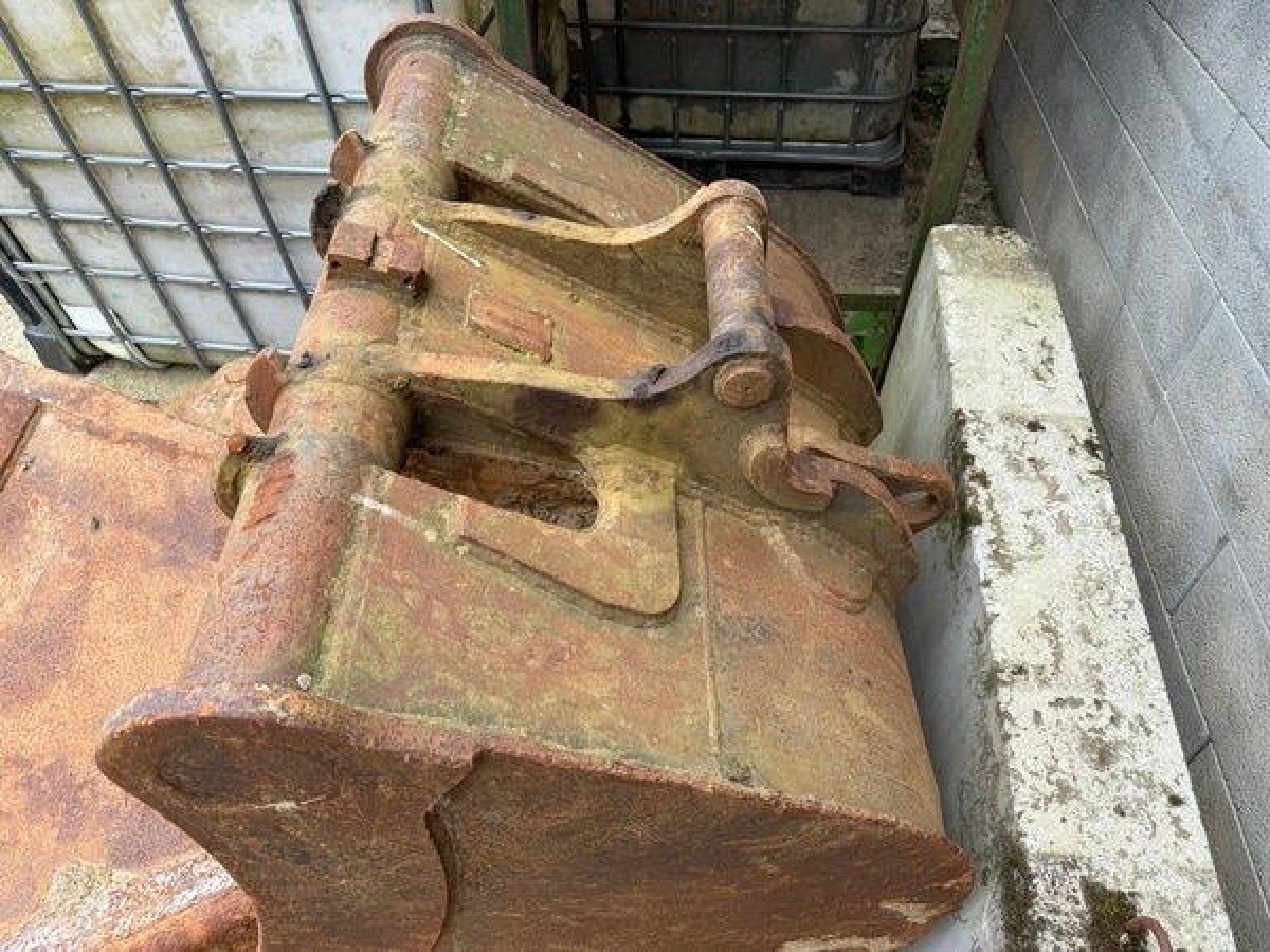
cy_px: 476
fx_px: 881
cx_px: 635
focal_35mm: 24
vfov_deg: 56.8
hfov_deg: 71.6
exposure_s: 1/868
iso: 80
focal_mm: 6.76
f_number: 1.78
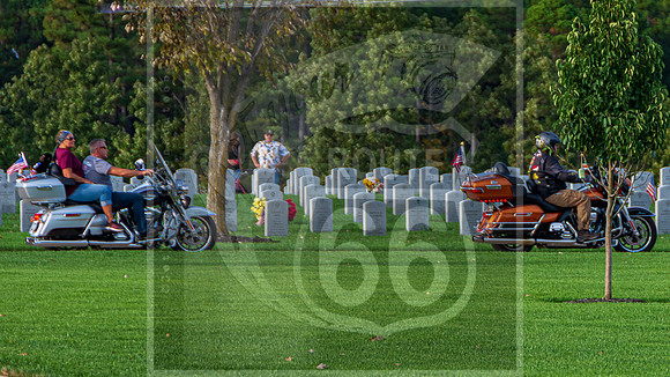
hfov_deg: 7.1
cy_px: 253
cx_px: 466
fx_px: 5387
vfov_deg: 4.0
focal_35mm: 303
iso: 400
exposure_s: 1/640
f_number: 6.3
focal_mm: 135
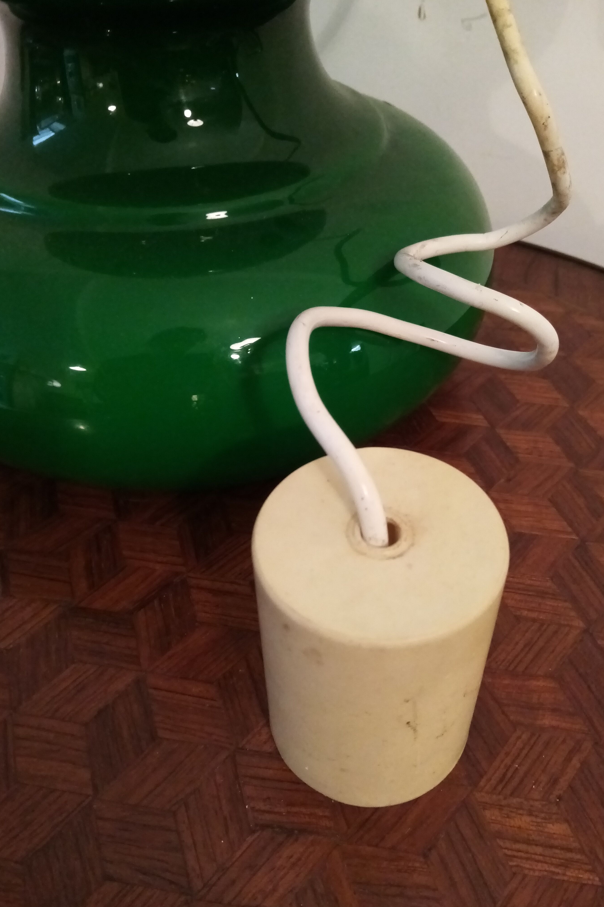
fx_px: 705
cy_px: 466
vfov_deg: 65.5
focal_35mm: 28
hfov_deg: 46.3
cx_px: 343
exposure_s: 1/24
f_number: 1.8
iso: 767
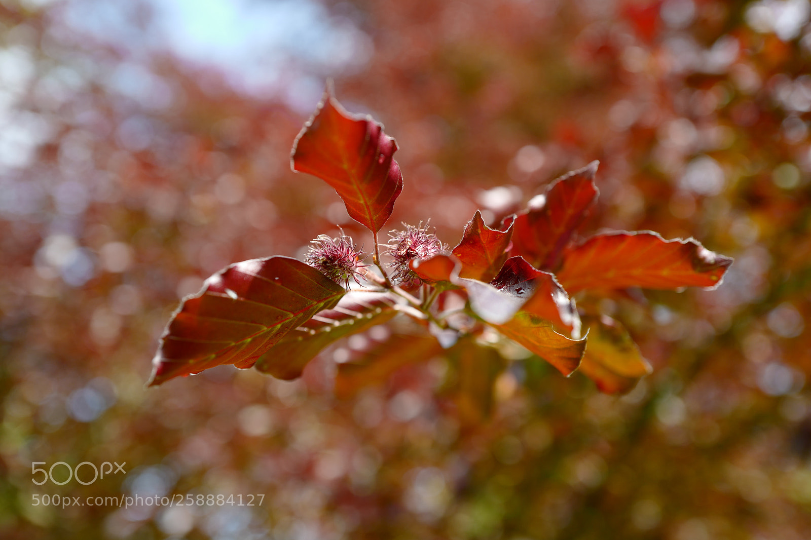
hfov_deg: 65.5
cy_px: 270
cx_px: 406
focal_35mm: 28
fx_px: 631
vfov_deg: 46.4
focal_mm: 28
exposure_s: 1/250
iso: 100
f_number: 2.8
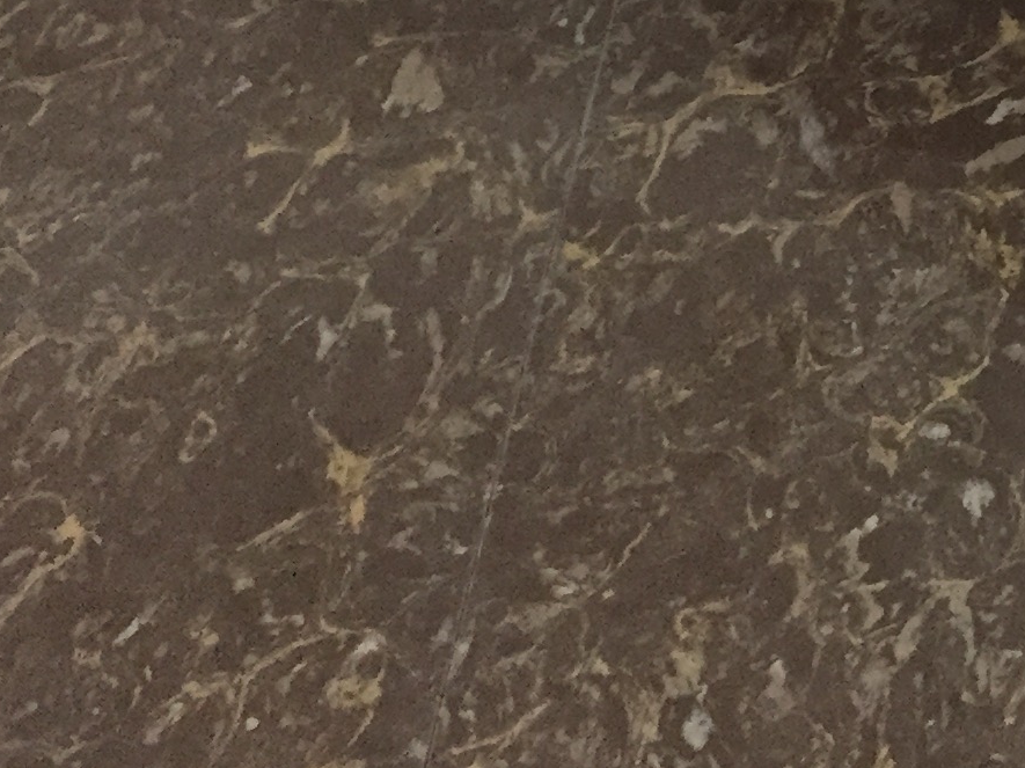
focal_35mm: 107
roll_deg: +8.9
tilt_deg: -40.3
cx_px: 1847
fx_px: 3167
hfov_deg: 15.7
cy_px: -591
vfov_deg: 12.7
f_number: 2.2
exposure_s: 1/17
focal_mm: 4.15
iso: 250
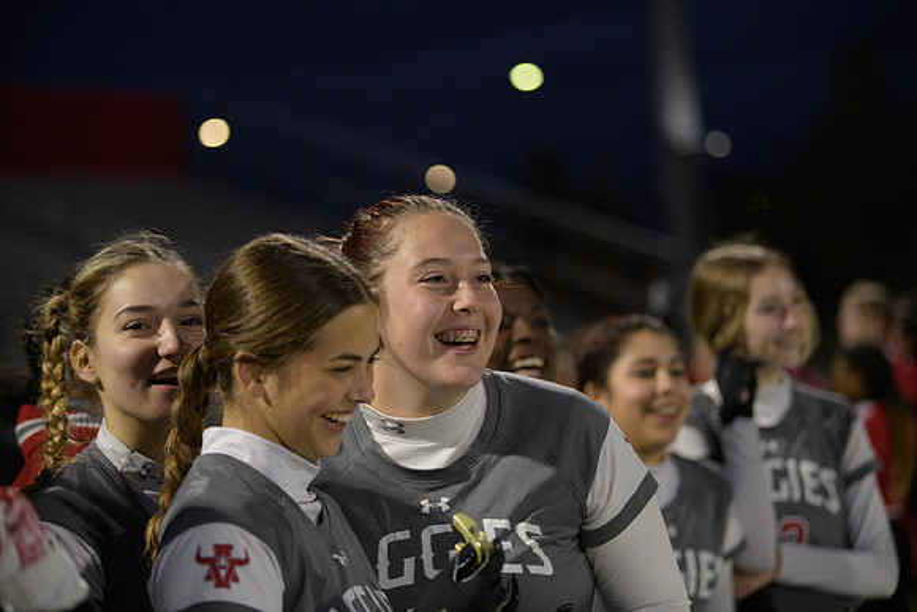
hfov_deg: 21.5
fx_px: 2420
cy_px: 306
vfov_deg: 14.4
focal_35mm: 95
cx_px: 458
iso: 1000
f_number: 2.8
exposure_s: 1/200
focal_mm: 95
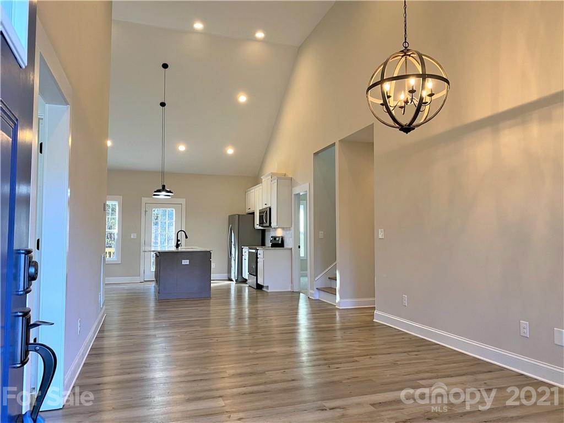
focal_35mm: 26
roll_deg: -0.1
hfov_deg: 67.3
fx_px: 423
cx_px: 282
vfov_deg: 53.0
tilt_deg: +2.0
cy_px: 212
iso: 80
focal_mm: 4.25
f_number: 1.8
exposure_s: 1/60
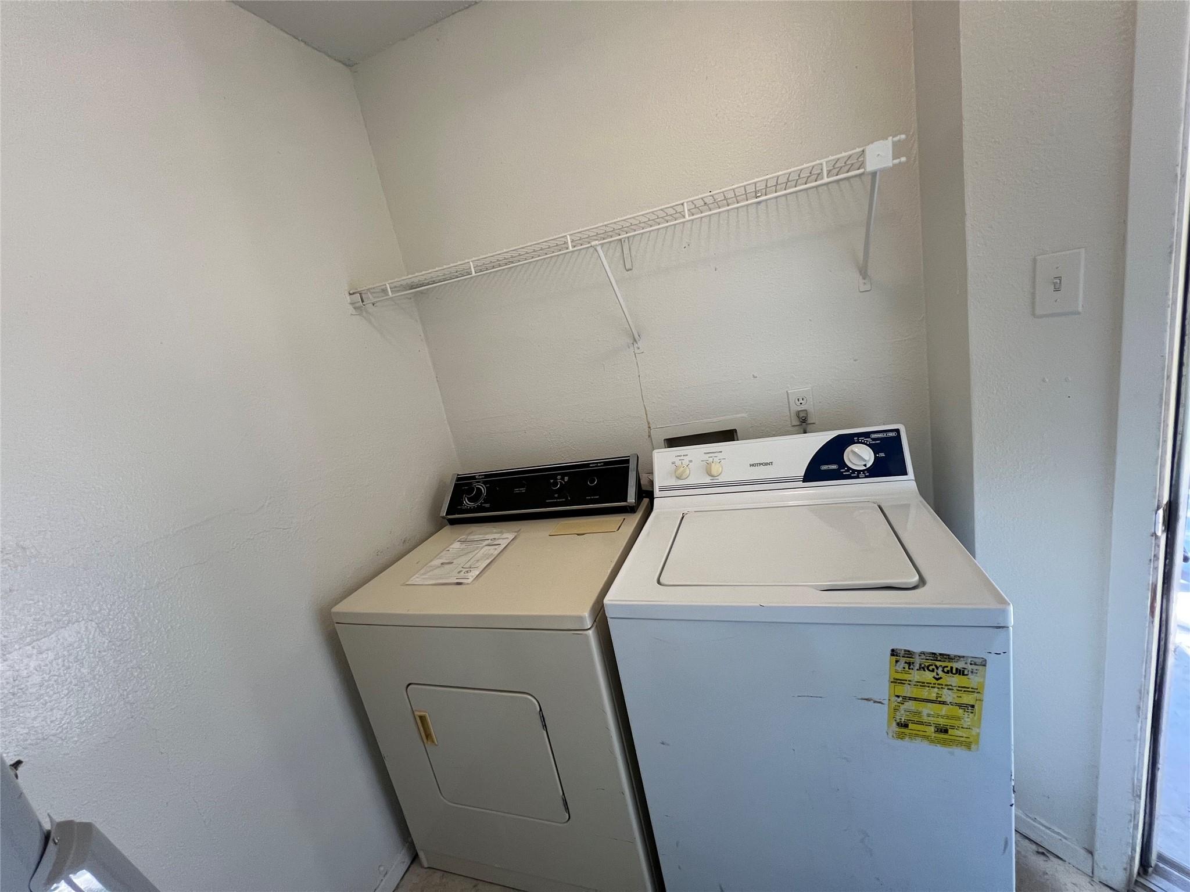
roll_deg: +11.4
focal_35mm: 13
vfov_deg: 89.9
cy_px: 446
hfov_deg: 106.2
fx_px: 447
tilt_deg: -13.4
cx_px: 595
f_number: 1.8
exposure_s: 1/120
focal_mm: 1.57
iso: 250
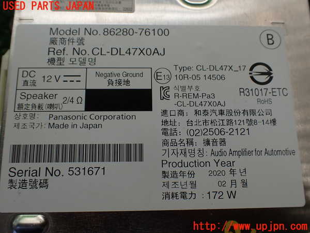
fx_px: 269
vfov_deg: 46.8
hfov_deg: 60.0
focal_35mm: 30
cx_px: 155
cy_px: 116
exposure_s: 1/320
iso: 100
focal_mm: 5.4
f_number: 3.2
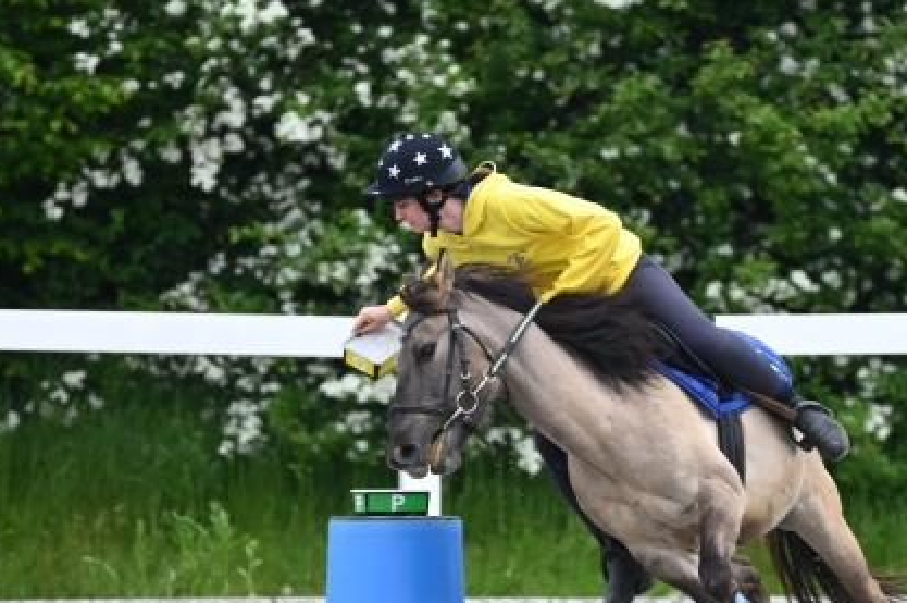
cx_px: 646
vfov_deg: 1.8
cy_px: 396
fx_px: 19301
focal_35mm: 767
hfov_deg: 2.7
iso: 1100
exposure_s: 1/1250
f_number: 5.6
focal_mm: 400
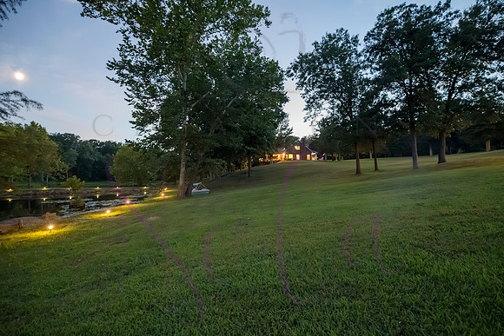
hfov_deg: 101.7
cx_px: 255
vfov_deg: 78.7
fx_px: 205
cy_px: 170
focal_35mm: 15
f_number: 2.8
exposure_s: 1/5
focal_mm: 14
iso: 5000
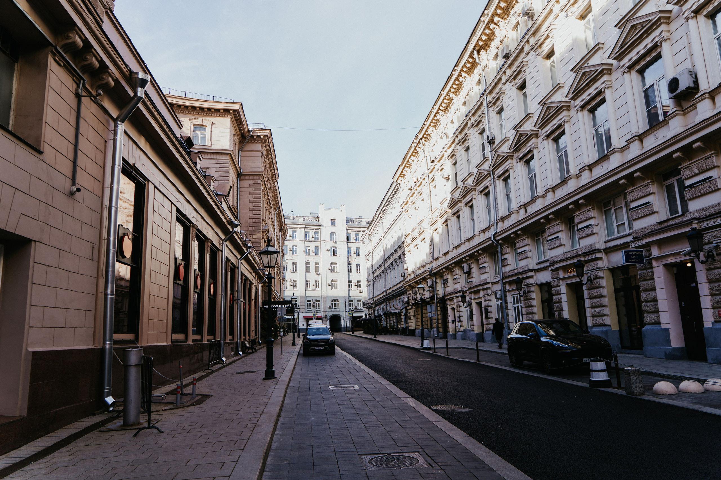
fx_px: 506
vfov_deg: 50.8
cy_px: 240
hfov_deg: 70.9
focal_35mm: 25
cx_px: 360
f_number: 4
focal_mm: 25
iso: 125
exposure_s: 1/160
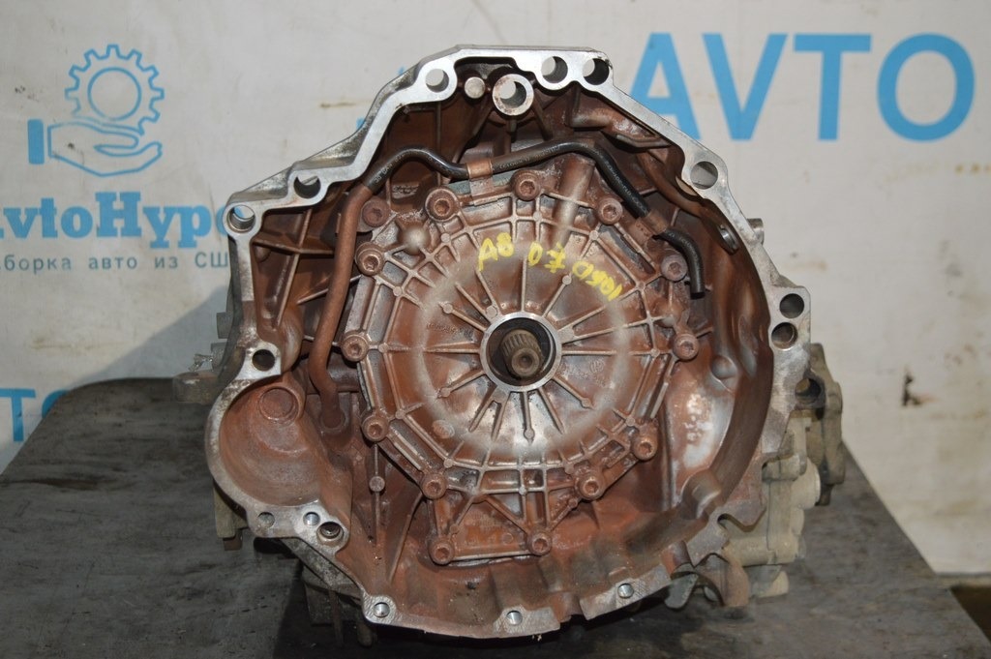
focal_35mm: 60
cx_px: 496
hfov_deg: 33.4
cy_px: 330
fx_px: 1650
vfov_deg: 22.6
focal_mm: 40
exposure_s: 1/60
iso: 1250
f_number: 5
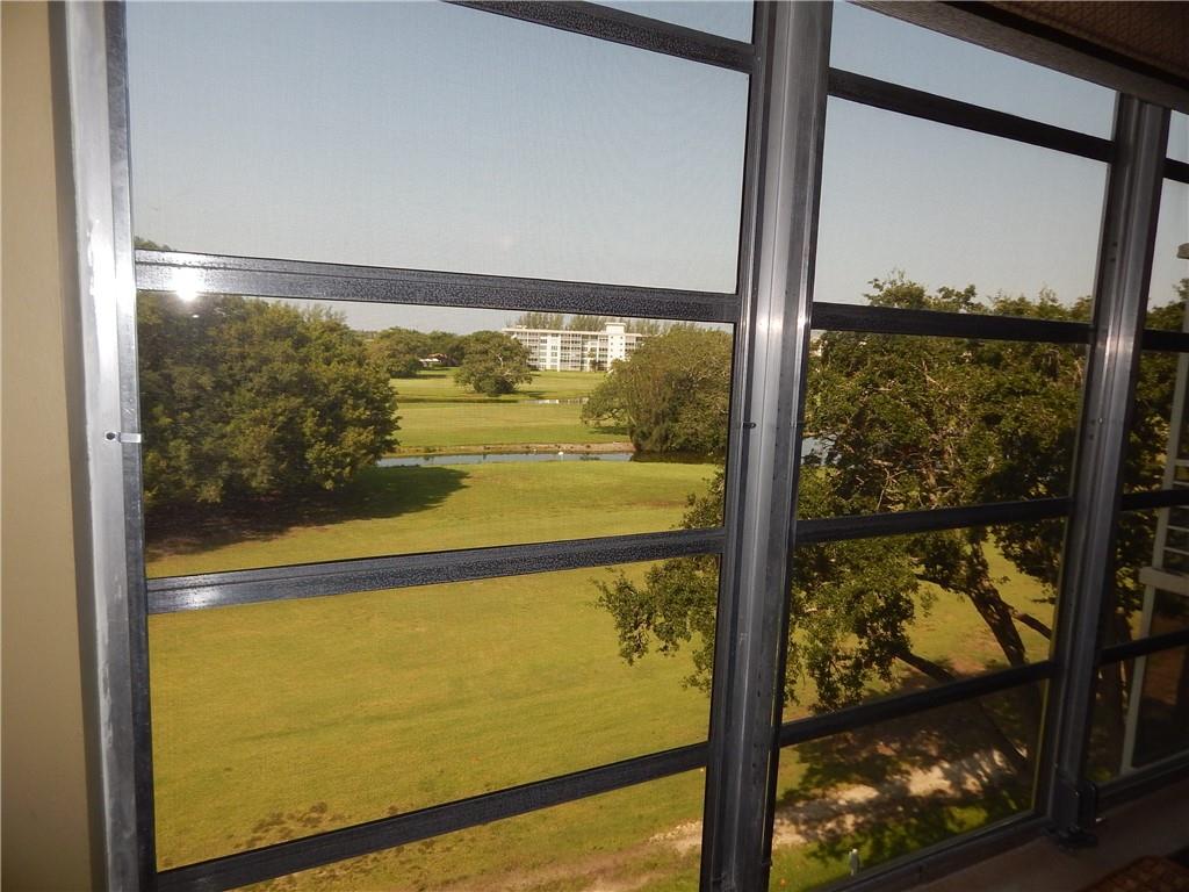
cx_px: 594
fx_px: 790
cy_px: 446
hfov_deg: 73.9
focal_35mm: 23
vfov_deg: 58.9
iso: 125
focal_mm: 4
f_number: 3
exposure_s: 1/320
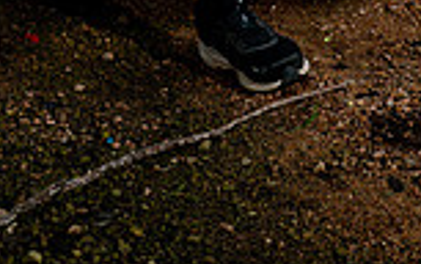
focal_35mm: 138
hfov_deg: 15.1
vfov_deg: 8.8
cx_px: 140
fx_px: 1585
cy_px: -333
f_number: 7.1
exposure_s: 1/200
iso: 200
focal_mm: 46
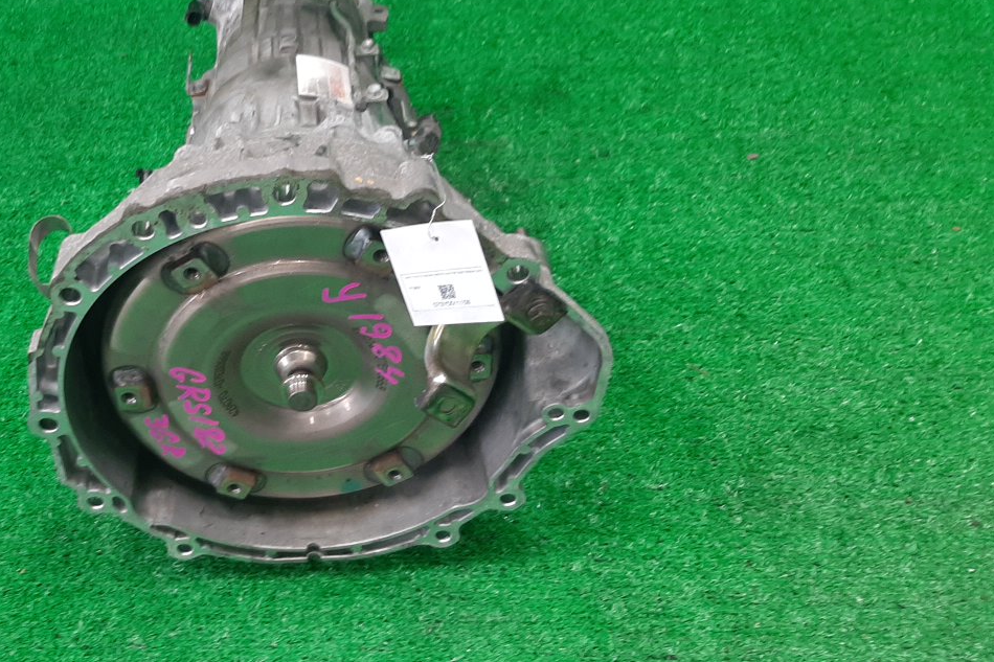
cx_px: 262
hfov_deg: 45.9
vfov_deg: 32.6
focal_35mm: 41
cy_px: 300
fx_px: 1132
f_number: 1.7
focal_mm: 3.93
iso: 111
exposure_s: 1/50
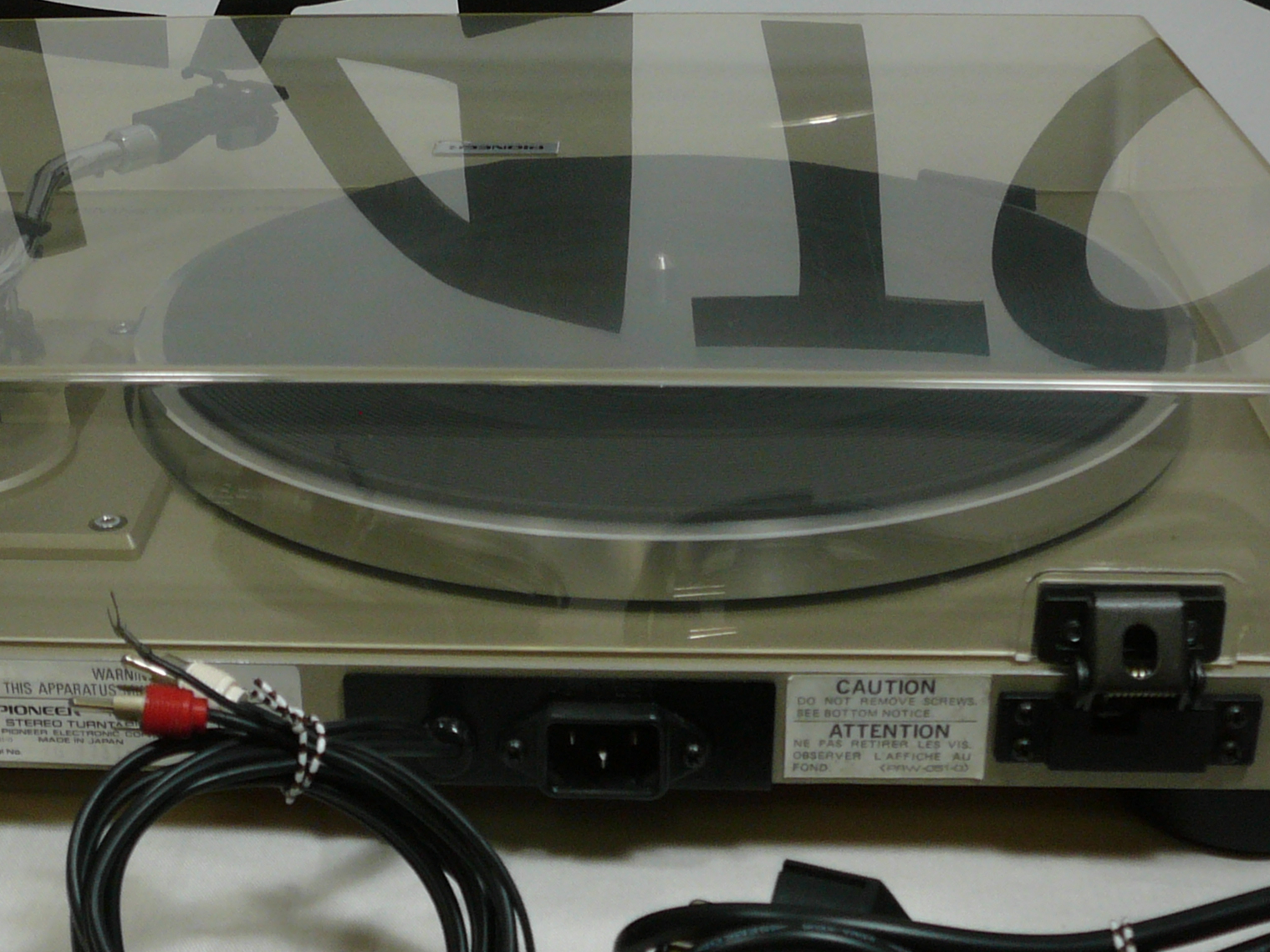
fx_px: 2164
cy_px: 564
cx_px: 525
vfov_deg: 24.8
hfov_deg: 32.6
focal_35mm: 59
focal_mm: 5.2
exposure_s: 1/40
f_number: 2.8
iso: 100
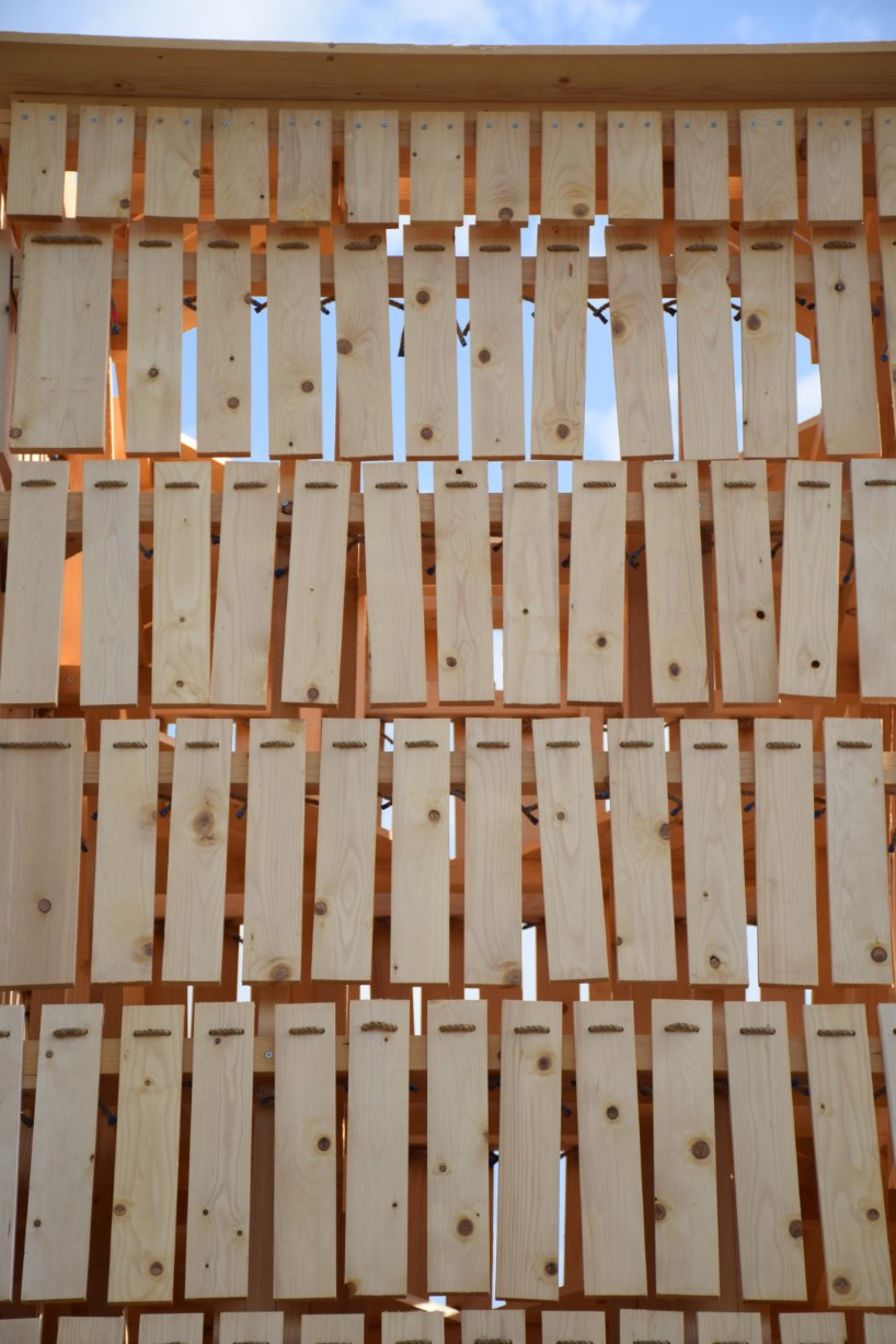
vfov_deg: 21.9
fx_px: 3472
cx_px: 448
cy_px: 672
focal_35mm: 93
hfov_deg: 14.7
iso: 200
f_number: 6.3
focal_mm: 62
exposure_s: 1/640
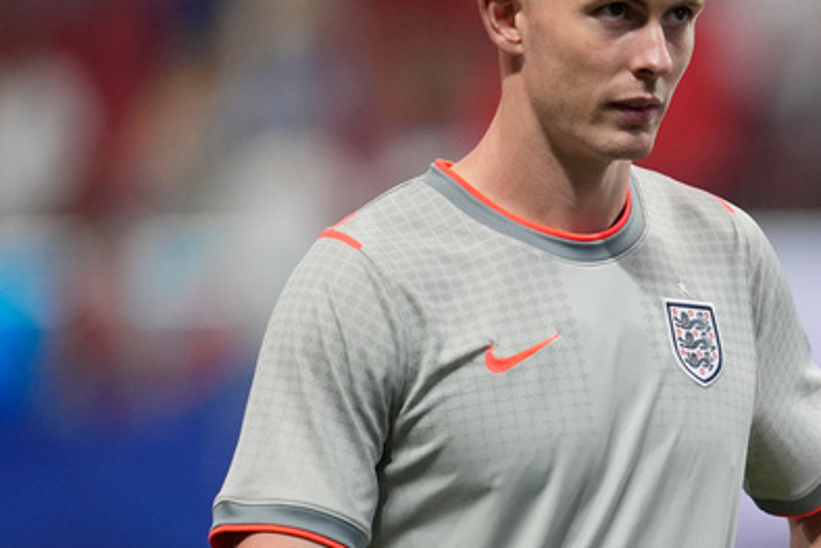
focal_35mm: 1039
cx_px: 973
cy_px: 498
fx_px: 23702
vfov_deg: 1.3
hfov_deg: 2.0
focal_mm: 400
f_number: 2.8
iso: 1250
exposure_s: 1/2000
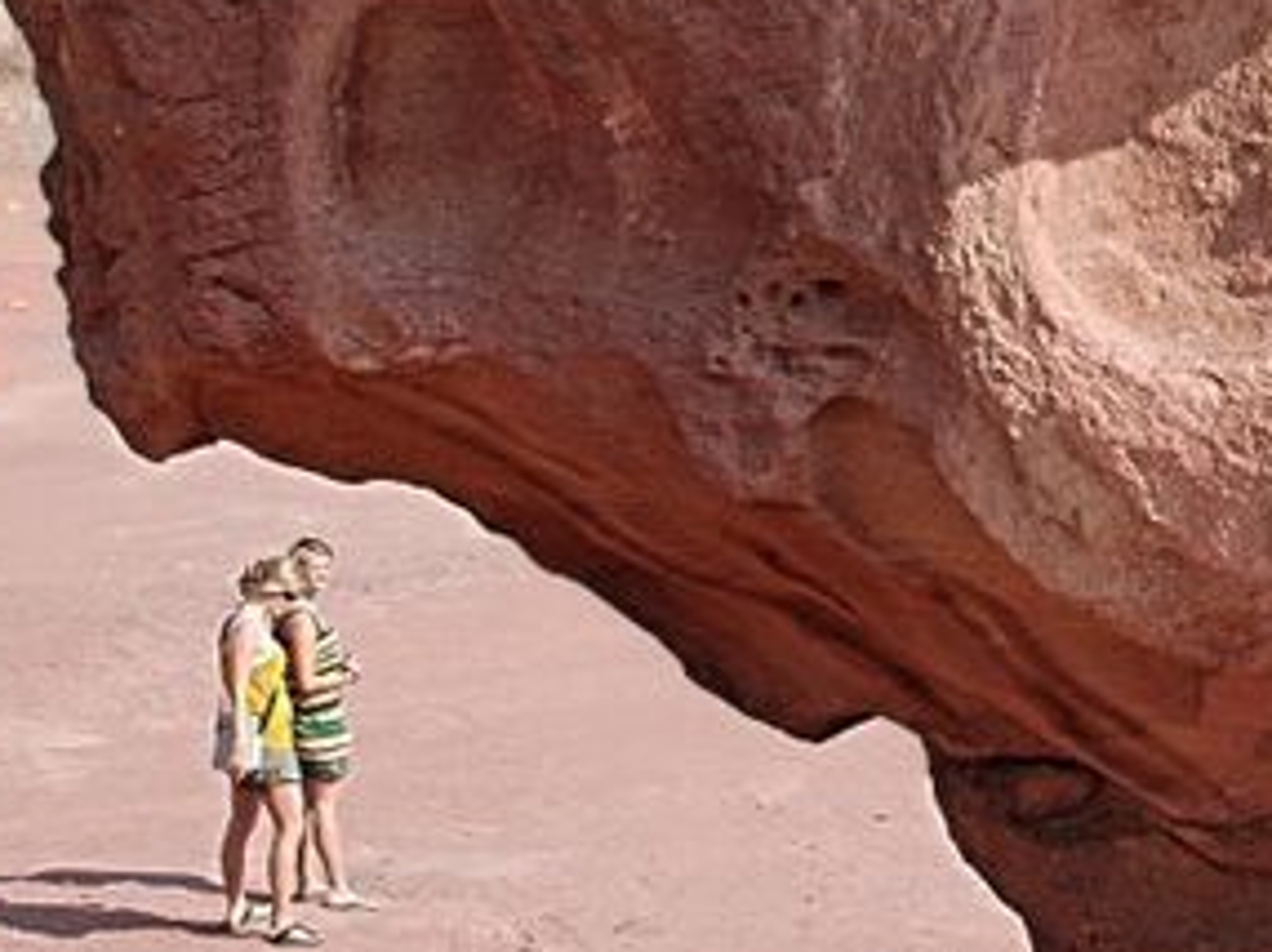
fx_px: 3672
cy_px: 294
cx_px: 1726
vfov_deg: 14.7
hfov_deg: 18.1
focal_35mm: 100
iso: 125
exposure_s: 1/250
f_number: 8
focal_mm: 22
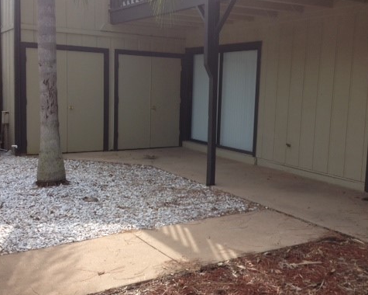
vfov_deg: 32.7
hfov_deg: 40.3
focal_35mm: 46
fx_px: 501
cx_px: 193
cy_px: 134
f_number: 2.4
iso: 50
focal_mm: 4.28
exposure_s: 1/824
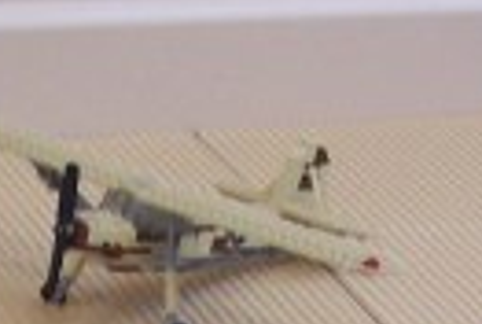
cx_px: 7
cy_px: 676
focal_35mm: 222
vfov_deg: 6.0
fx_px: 2979
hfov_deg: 9.2
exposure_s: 1/10
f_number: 3
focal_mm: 7
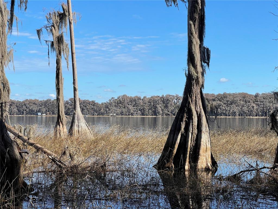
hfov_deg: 30.3
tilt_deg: +1.3
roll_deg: -0.6
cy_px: 104
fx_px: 514
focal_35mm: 64
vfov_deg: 22.9
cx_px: 139
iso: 20
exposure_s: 1/1085
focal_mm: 7.5
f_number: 2.2
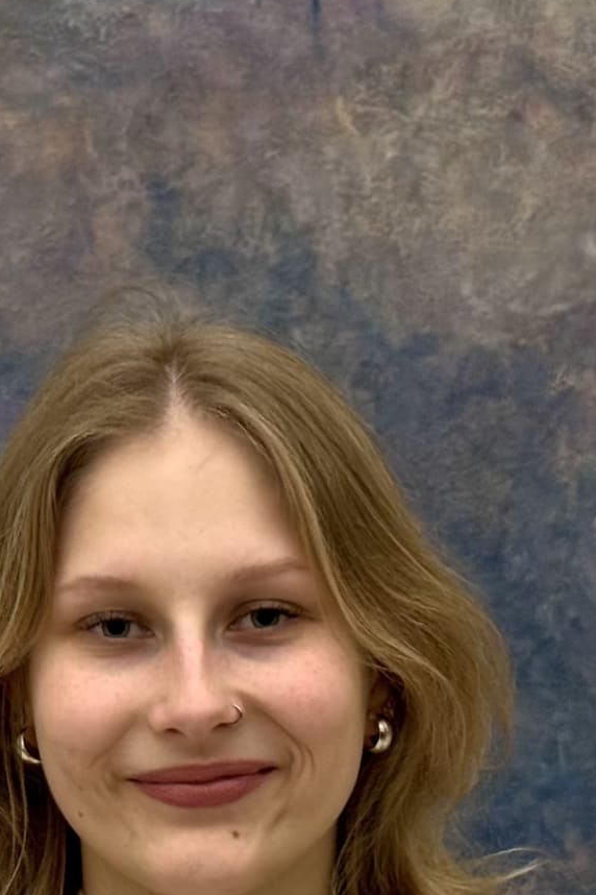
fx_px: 3700
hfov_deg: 9.2
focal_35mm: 149
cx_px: 155
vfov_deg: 13.7
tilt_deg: -4.3
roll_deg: -0.2
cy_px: 688
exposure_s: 1/50
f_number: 1.78
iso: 125
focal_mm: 6.76
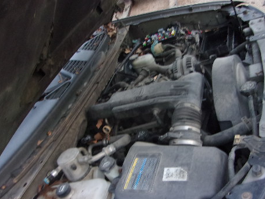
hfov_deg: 48.7
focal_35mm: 38
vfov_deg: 37.7
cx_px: 157
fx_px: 291
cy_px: 111
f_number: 3
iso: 220
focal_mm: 4.9
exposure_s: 1/34
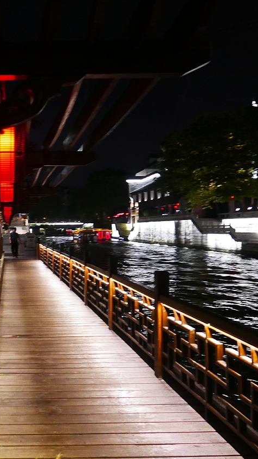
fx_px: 462
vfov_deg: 52.8
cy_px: 229
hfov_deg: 29.4
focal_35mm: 38
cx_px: 9
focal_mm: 10.9
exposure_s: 1/60
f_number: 1.7
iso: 1000
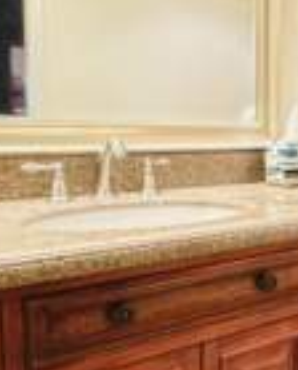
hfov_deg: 28.7
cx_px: 341
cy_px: 172
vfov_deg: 39.4
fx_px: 516
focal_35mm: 47
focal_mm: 2.22
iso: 320
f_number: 2.2
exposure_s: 1/60
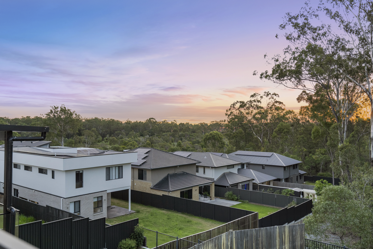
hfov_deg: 60.3
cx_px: 186
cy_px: 124
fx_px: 321
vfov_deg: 42.3
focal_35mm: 31
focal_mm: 31
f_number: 4.5
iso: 1600
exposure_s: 1/100
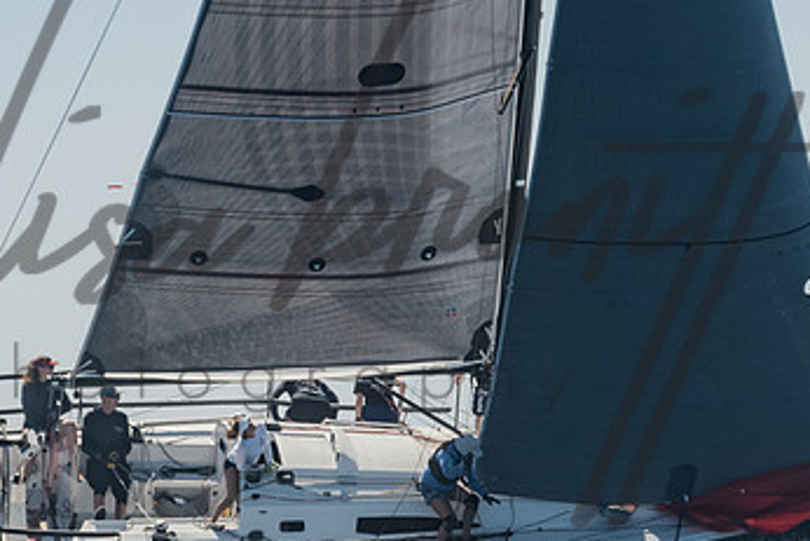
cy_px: 325
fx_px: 6933
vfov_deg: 4.5
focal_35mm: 308
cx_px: 392
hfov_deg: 6.7
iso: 160
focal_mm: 110
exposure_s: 1/500
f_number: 6.3
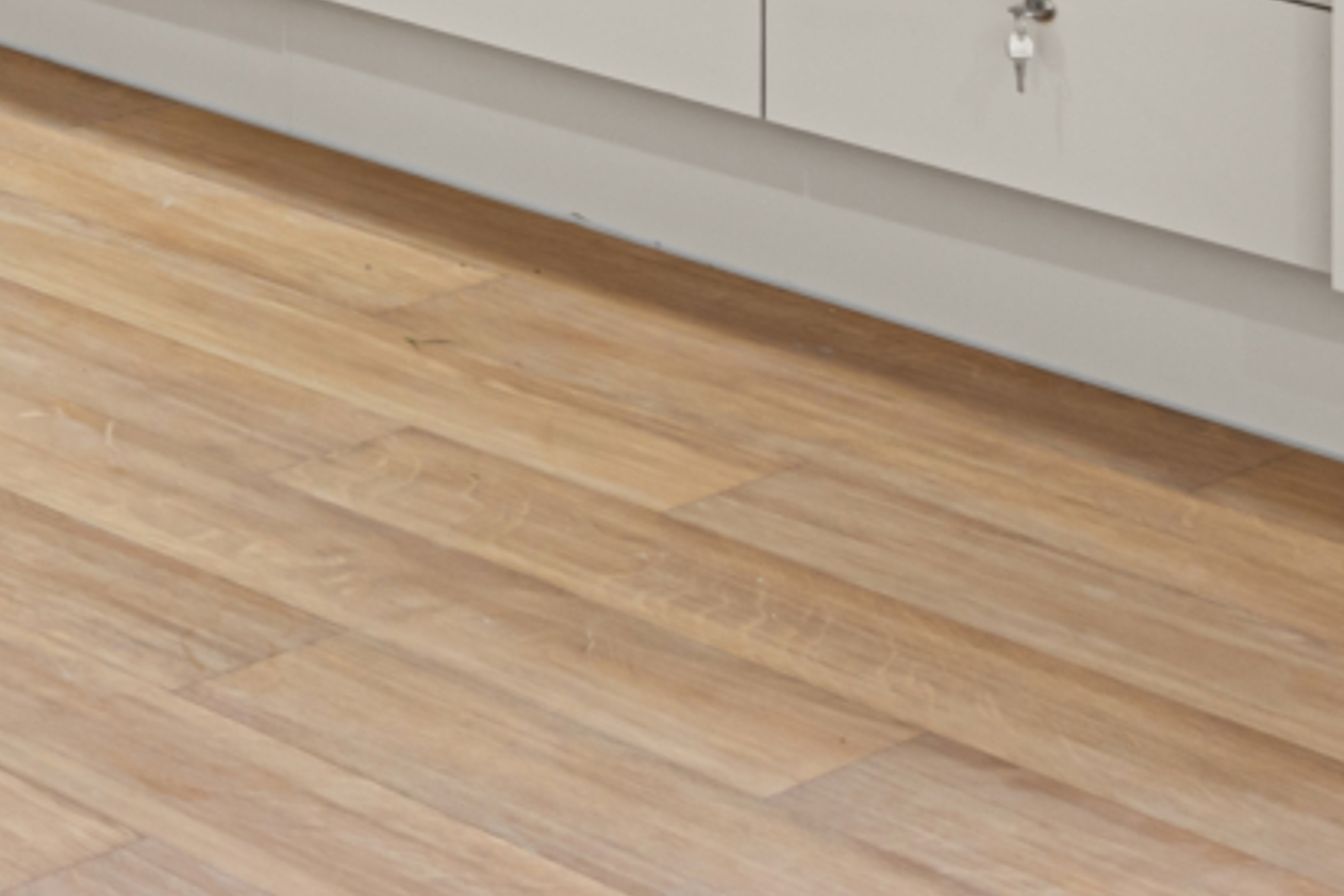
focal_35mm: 121
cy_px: -1244
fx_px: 4517
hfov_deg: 14.8
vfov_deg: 10.0
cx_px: -1090
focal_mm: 20
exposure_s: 1/2
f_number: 8
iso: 200
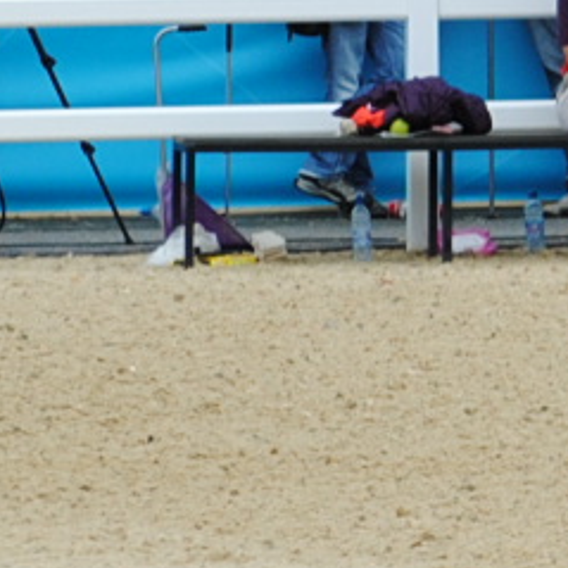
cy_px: -195
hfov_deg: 1.3
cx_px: 1954
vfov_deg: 1.4
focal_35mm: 1294
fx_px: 24030
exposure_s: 1/400
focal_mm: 125
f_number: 5
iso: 200
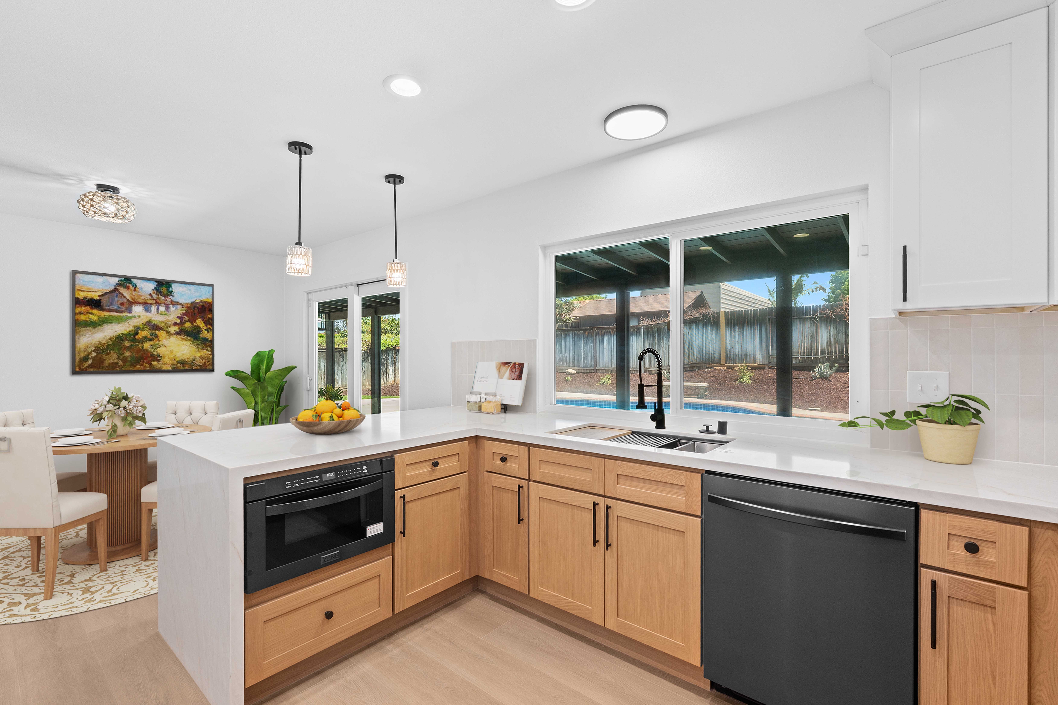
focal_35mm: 16
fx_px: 470
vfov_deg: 73.7
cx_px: 529
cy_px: 352
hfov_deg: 96.7
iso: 400
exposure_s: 1/10
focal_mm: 16
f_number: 9
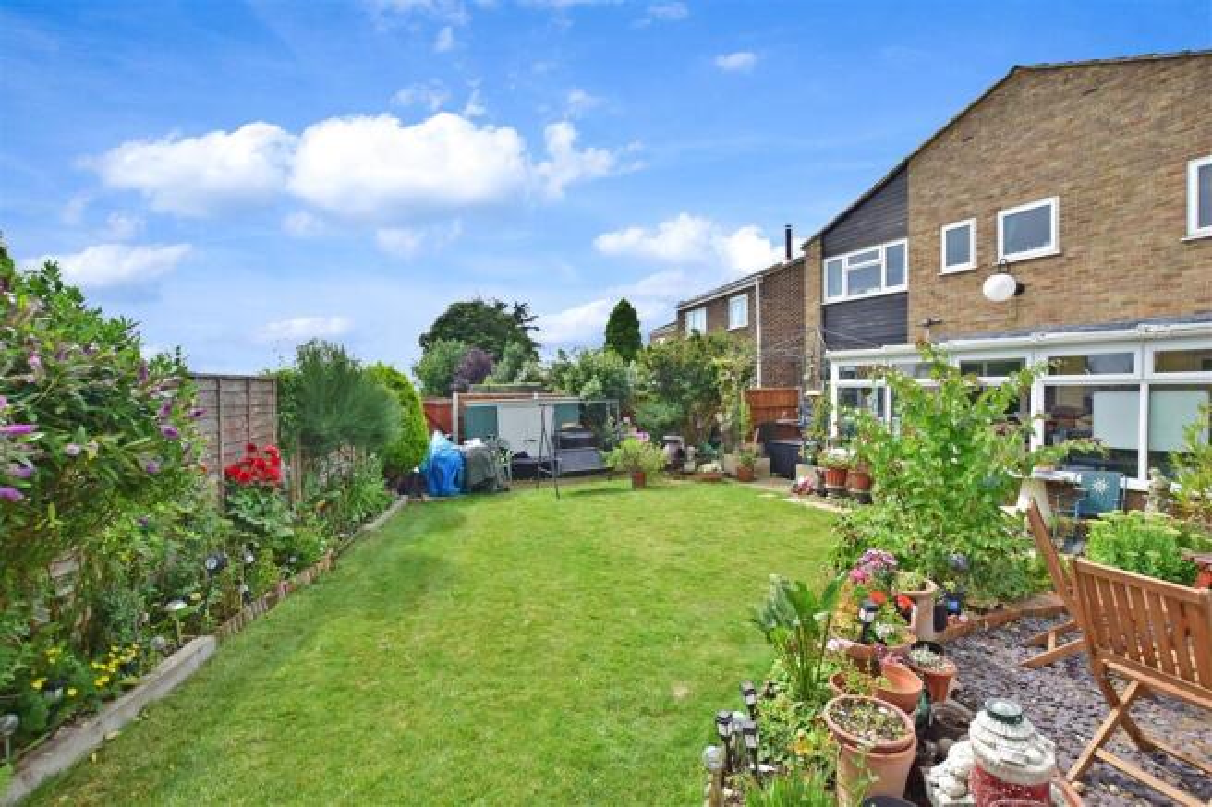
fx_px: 505
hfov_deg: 100.4
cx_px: 606
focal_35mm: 15
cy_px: 404
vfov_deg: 77.3
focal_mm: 10
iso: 320
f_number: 11
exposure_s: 1/500
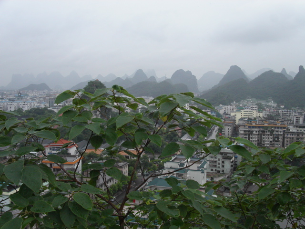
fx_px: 335
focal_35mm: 38
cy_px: 114
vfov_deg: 37.7
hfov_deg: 49.0
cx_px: 152
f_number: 6.7
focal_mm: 7.8
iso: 100
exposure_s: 1/180
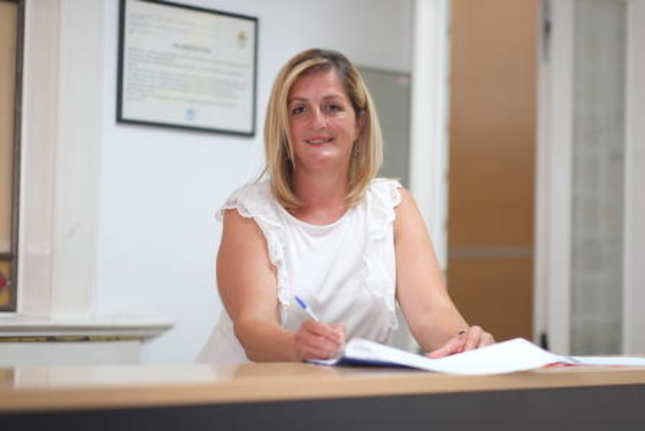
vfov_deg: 16.3
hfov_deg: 24.2
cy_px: 216
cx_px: 322
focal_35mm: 84
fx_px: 1505
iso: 500
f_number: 1.2
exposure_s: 1/200
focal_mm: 56
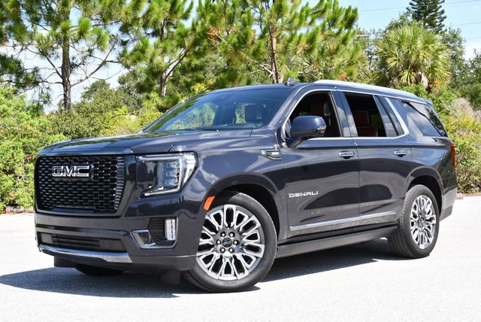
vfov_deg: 24.2
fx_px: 749
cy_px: 161
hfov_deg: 35.6
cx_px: 240
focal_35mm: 56
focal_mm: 28
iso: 200
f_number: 7.1
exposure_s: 1/250
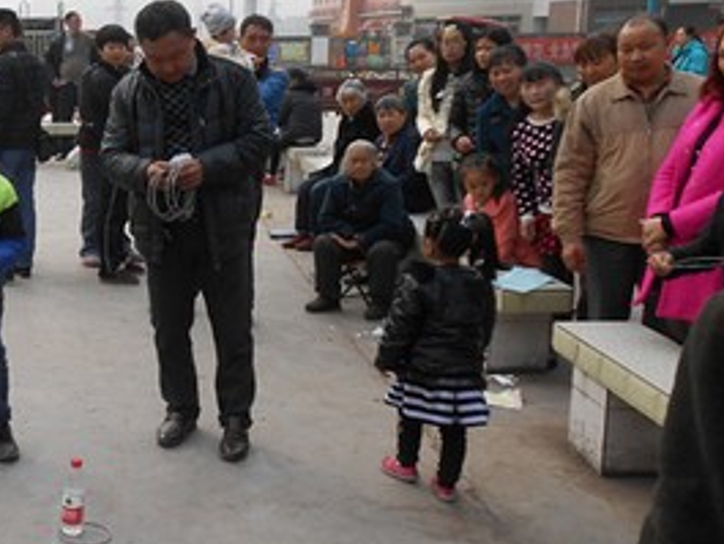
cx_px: 57
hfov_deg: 36.2
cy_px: 288
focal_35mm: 49
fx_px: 1025
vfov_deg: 29.7
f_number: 3.5
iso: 80
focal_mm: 4.6
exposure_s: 1/500
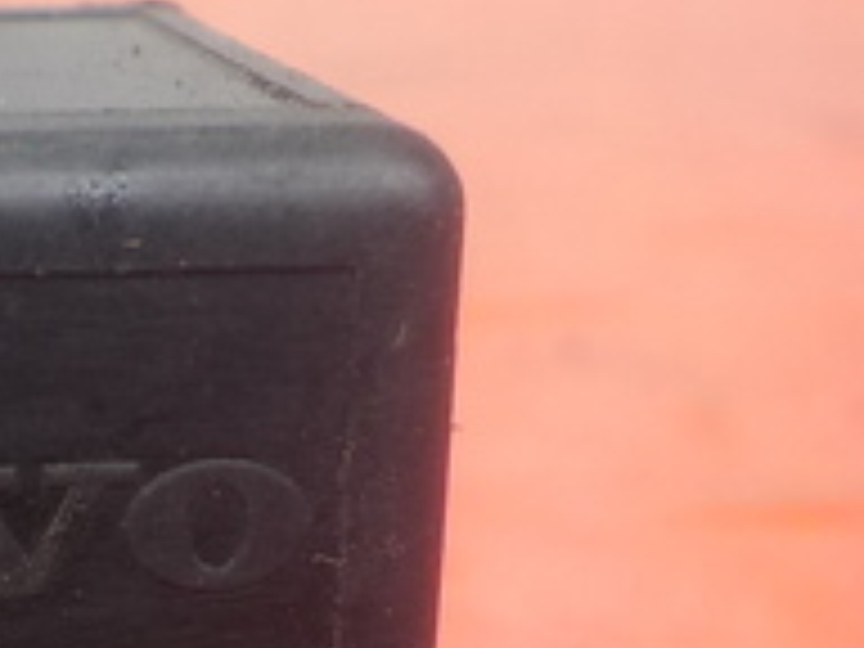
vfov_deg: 14.4
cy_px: 752
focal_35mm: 100
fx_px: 2496
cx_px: -162
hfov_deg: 18.6
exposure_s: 1/30
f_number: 3.3
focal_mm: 4.1
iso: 125
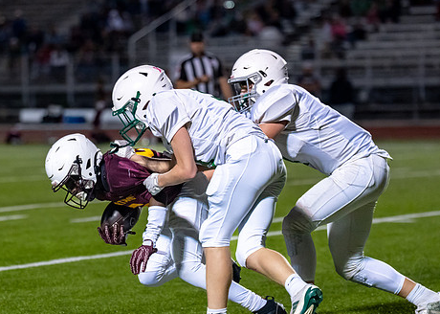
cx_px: 139
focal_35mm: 218
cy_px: 182
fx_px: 2723
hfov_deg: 9.2
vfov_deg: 6.6
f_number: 2.8
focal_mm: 129
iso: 4000
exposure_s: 1/1250
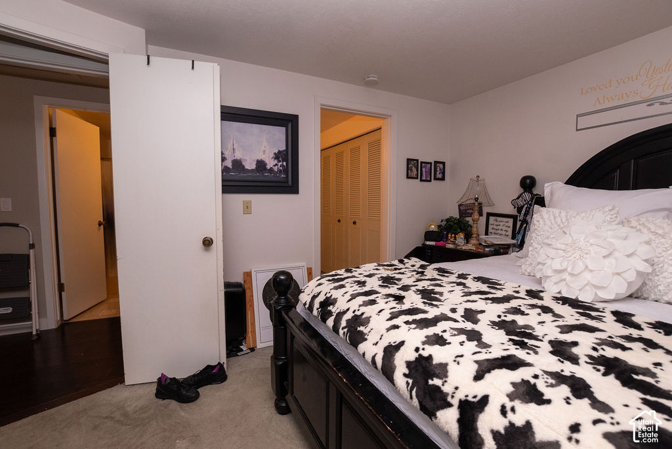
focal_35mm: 15
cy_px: 224
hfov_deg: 99.3
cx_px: 336
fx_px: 285
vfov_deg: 76.3
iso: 1000
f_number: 5
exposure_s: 1/200
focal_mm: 10
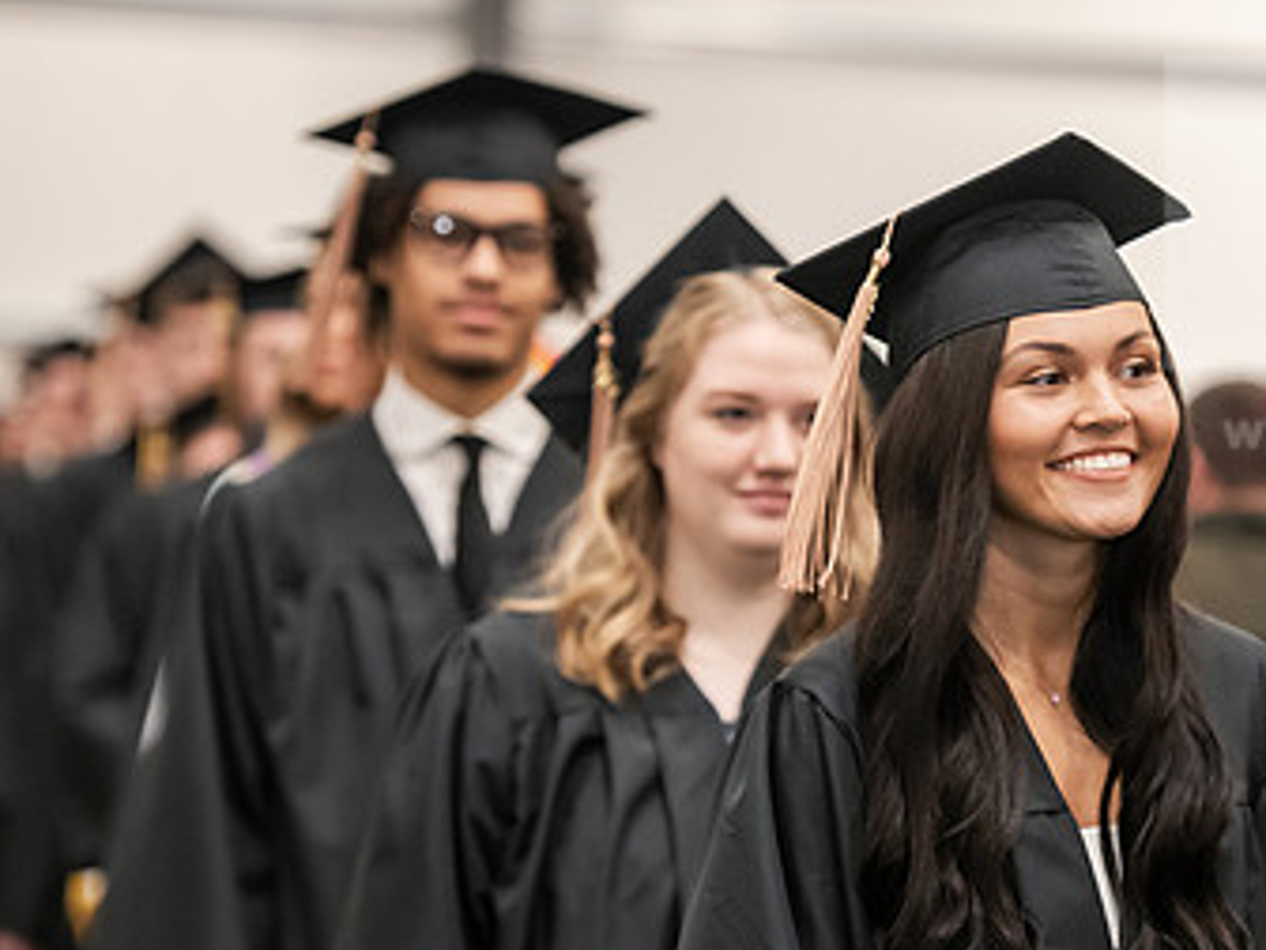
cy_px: 511
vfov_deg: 6.6
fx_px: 8192
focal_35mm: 224
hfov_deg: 8.8
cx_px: 1051
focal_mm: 135
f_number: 3.2
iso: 2500
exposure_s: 1/200
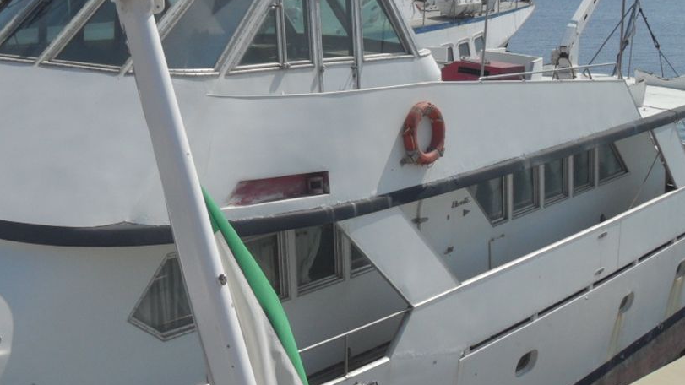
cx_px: 290
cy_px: 190
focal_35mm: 55
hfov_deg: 37.8
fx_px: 999
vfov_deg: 21.8
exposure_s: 1/350
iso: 100
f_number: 8.9
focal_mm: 6.2
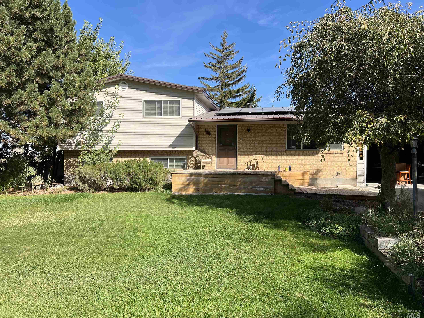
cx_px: 211
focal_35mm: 27
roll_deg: -0.1
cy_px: 161
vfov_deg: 51.4
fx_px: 331
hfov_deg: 65.3
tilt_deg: -0.2
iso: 50
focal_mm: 5.7
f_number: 1.5
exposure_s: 1/2571
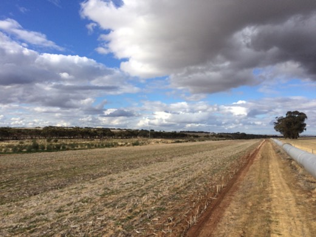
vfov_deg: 48.2
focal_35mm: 29
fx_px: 265
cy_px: 118
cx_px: 158
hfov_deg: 61.7
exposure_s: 1/3165
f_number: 2.2
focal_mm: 4.15
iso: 32
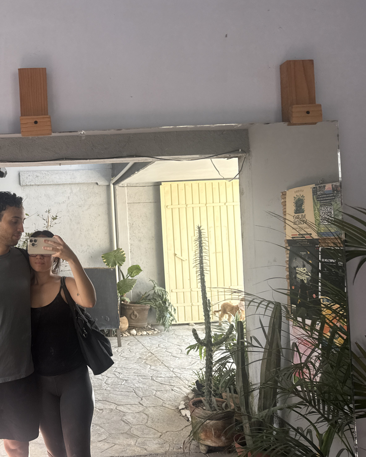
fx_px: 433
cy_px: 229
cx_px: 54
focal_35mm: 32
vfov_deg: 55.7
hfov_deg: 42.9
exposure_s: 1/228
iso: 64
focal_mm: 6.76
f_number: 1.78
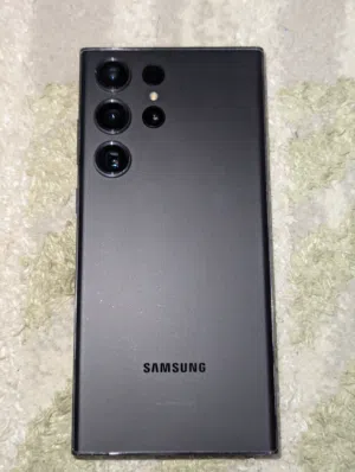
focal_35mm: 48
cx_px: 178
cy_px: 236
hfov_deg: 30.4
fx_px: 654
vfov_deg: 39.6
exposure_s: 1/99.9
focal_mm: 6.81
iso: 737
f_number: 1.85
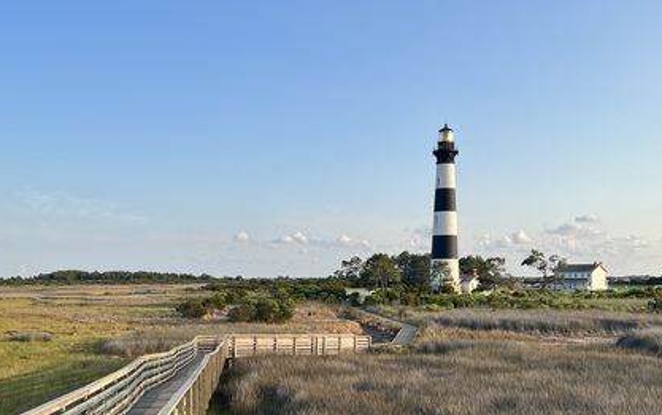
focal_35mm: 37
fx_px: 668
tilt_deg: -2.3
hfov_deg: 52.7
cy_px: 305
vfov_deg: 33.8
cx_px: 335
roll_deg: +0.5
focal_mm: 5.7
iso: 50
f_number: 1.5
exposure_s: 1/1972
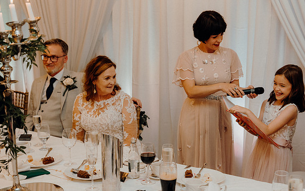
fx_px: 490
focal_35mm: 59
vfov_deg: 22.0
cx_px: 154
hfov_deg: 34.5
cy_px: 101
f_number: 3.5
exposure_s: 1/200
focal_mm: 57
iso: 2500
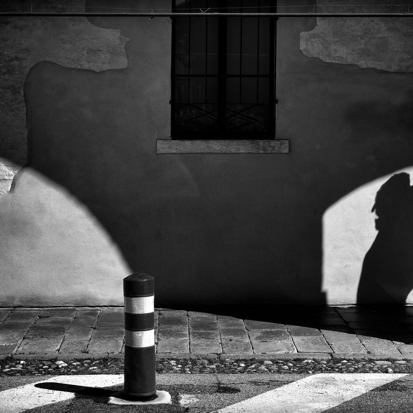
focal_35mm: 63
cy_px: 207
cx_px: 212
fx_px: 850
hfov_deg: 27.3
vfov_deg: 27.3
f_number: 13
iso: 200
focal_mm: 32.9
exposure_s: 1/180
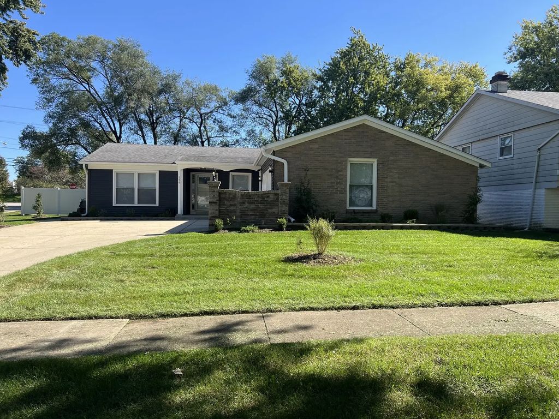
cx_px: 280
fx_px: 420
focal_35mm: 26
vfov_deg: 53.1
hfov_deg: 67.3
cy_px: 210
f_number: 1.5
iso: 50
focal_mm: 5.7
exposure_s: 1/1751
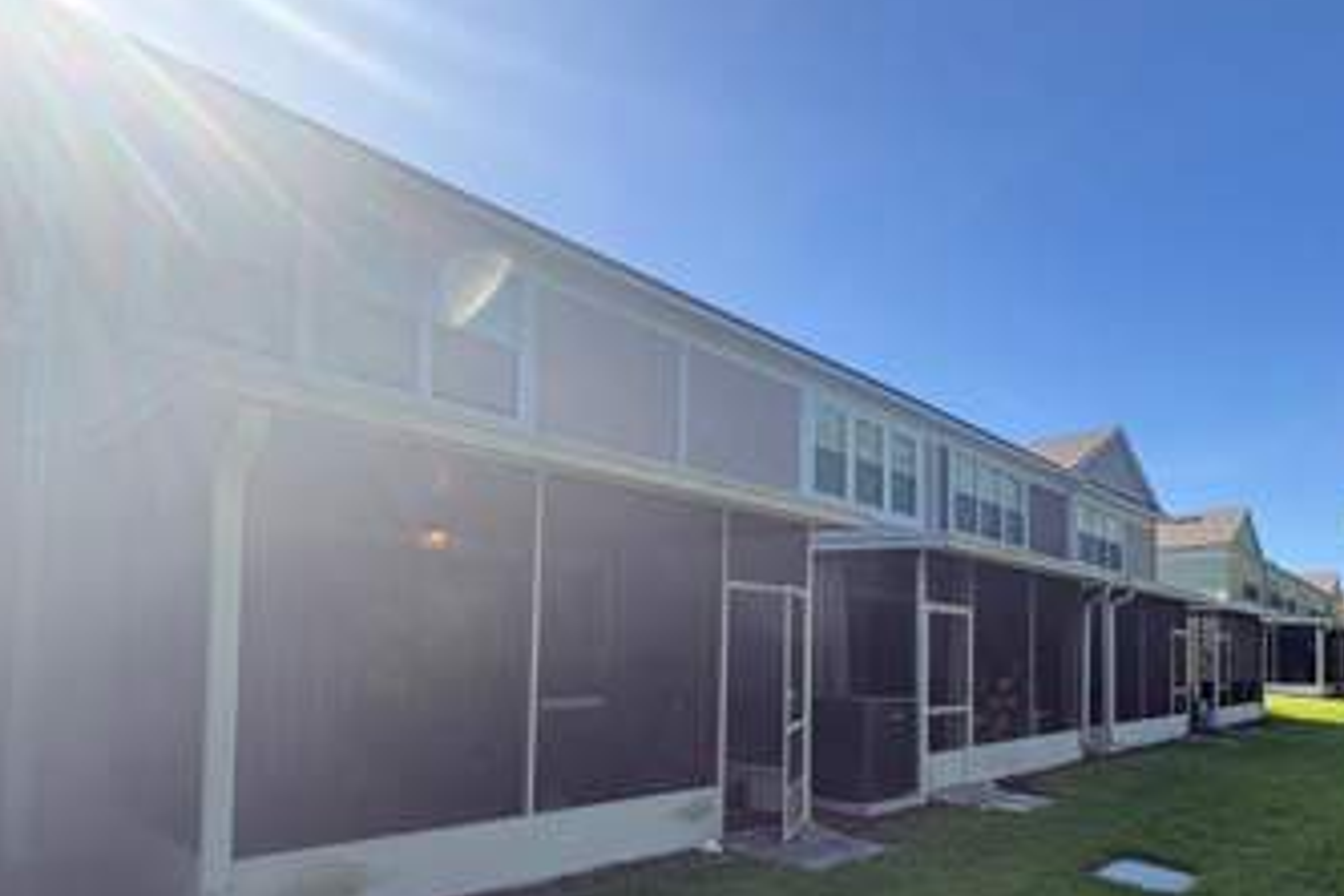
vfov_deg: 57.5
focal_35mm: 21
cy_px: 630
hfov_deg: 78.8
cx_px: 884
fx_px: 784
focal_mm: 2.22
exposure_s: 1/498
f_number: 2.2
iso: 50
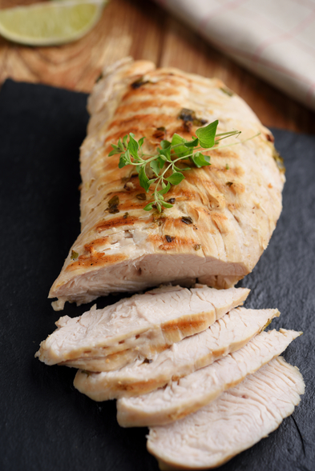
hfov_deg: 22.3
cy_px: 233
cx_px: 160
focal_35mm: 61
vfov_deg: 32.9
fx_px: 800
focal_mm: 60
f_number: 6.3
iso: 64
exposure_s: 1/125
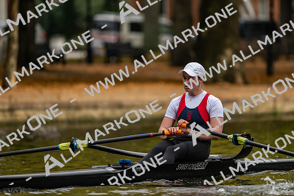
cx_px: 147
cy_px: 98
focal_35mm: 400
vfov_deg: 3.4
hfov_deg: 5.2
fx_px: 3267
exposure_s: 1/2500
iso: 1250
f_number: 4.5
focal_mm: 400
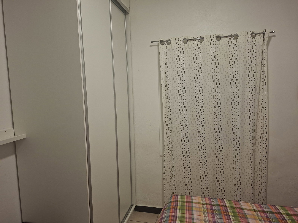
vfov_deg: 58.9
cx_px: 149
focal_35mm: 23
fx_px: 198
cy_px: 112
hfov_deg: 73.9
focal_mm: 5.54
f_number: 1.8
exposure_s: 1/100
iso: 250
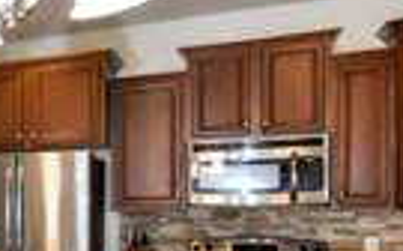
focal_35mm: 58
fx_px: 636
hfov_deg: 23.2
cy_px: 191
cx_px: -284
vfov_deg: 22.1
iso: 1000
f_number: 7.1
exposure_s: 1/60
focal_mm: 11
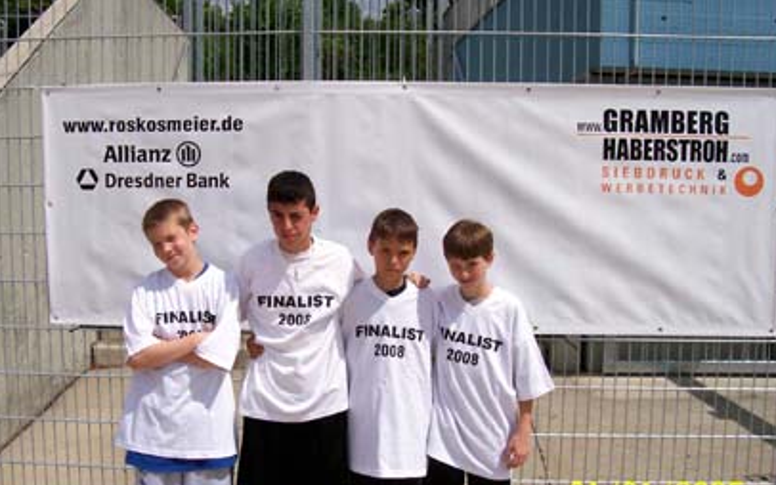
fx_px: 846
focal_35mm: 40
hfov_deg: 49.2
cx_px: 357
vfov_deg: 32.0
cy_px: 258
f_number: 5.1
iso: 80
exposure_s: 1/1401
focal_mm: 5.6
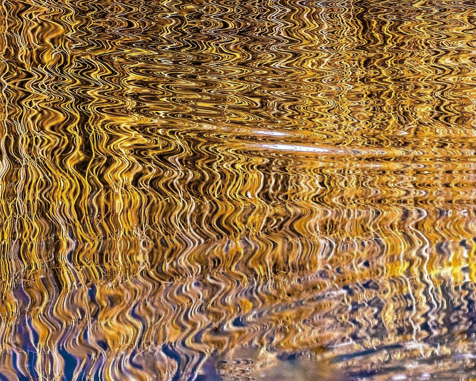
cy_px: 323
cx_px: 267
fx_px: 5184
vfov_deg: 4.2
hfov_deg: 5.3
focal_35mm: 368
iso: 500
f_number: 5
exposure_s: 1/50
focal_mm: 128
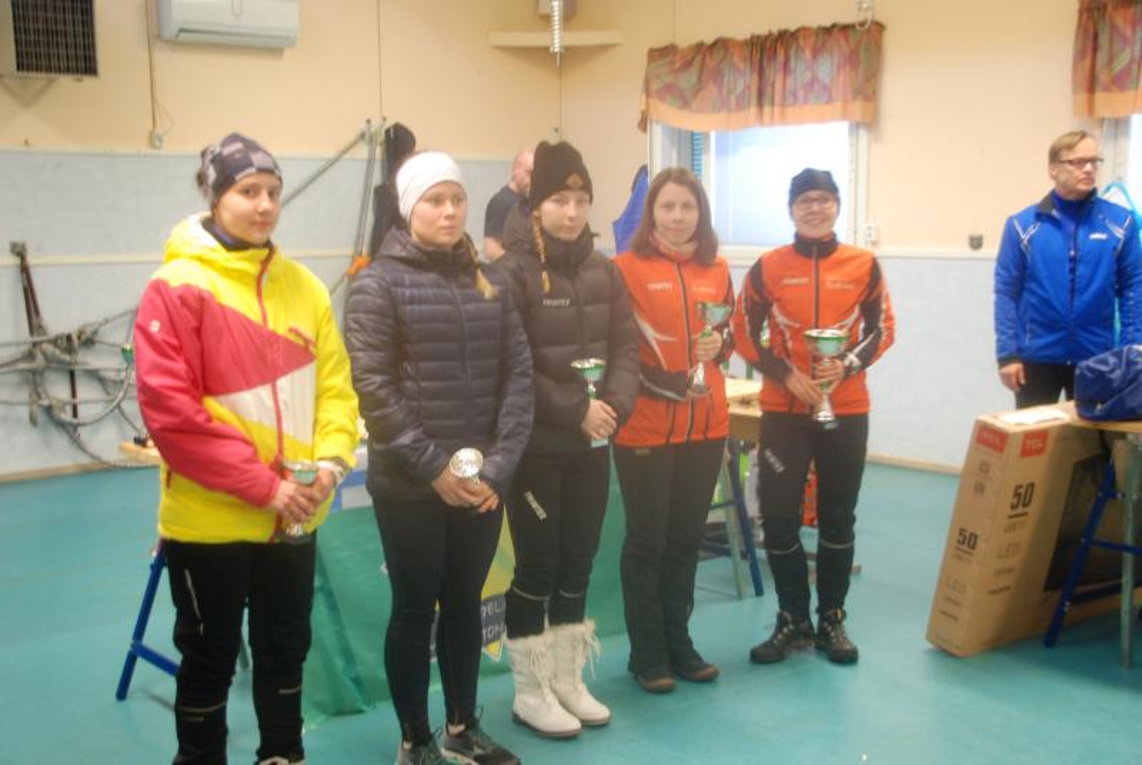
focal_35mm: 48
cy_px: 382
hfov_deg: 41.1
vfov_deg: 28.2
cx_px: 571
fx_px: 1525
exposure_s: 1/20
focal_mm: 32
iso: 800
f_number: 4.2
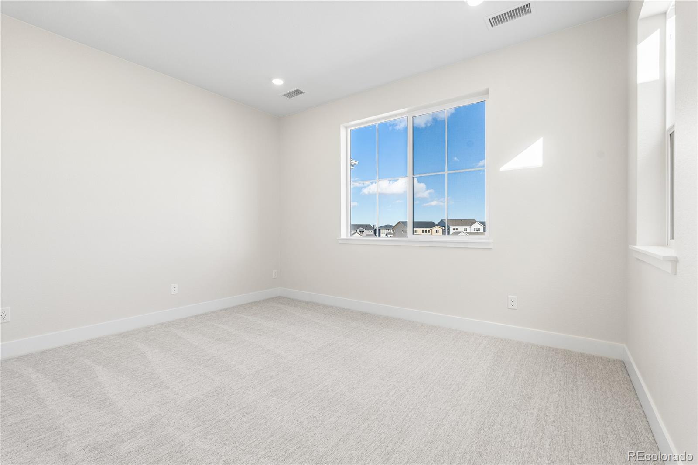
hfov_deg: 96.7
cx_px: 349
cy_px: 232
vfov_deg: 73.7
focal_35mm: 16
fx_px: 310
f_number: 8
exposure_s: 1/50
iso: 500
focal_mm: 16
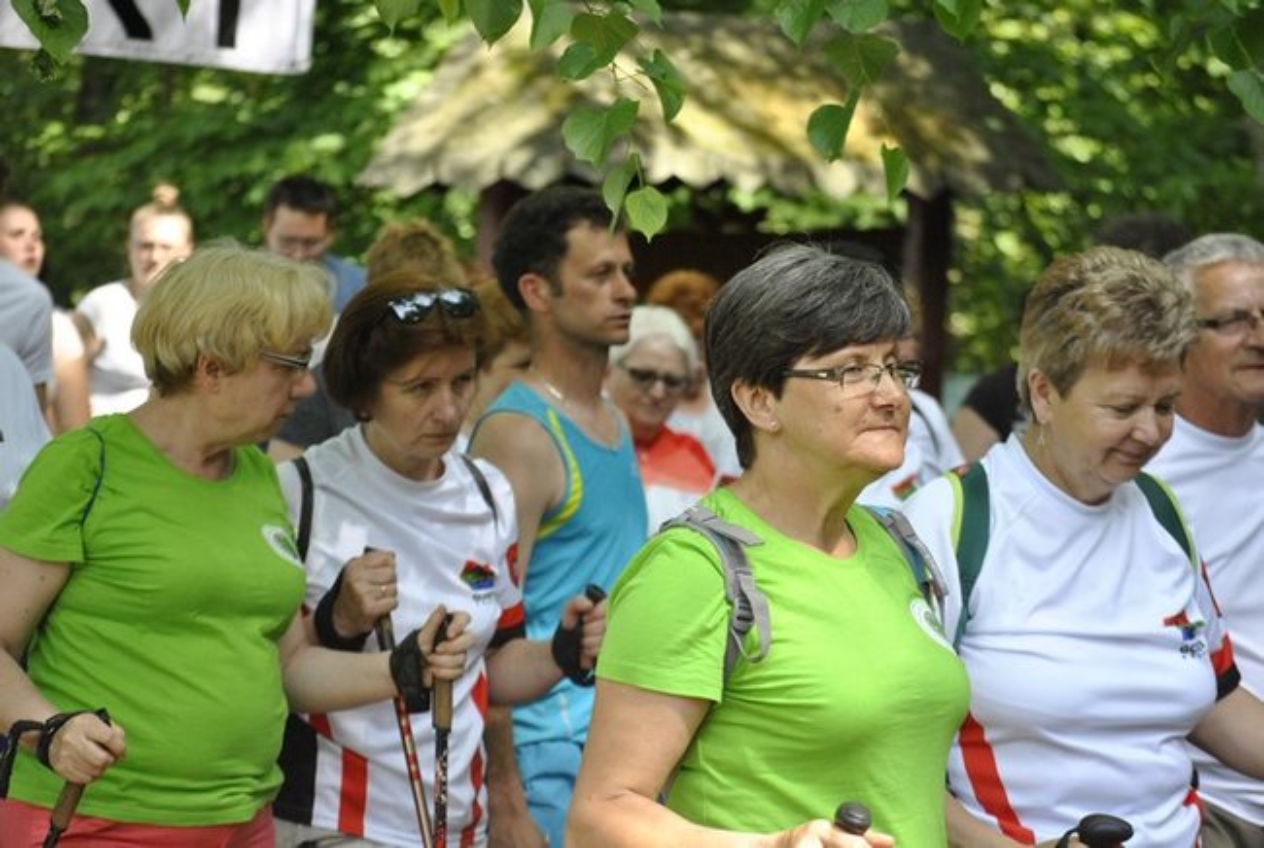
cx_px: 632
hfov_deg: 18.1
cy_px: 424
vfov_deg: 12.2
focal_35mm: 112
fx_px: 3957
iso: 800
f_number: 4.2
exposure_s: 1/400
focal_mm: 75
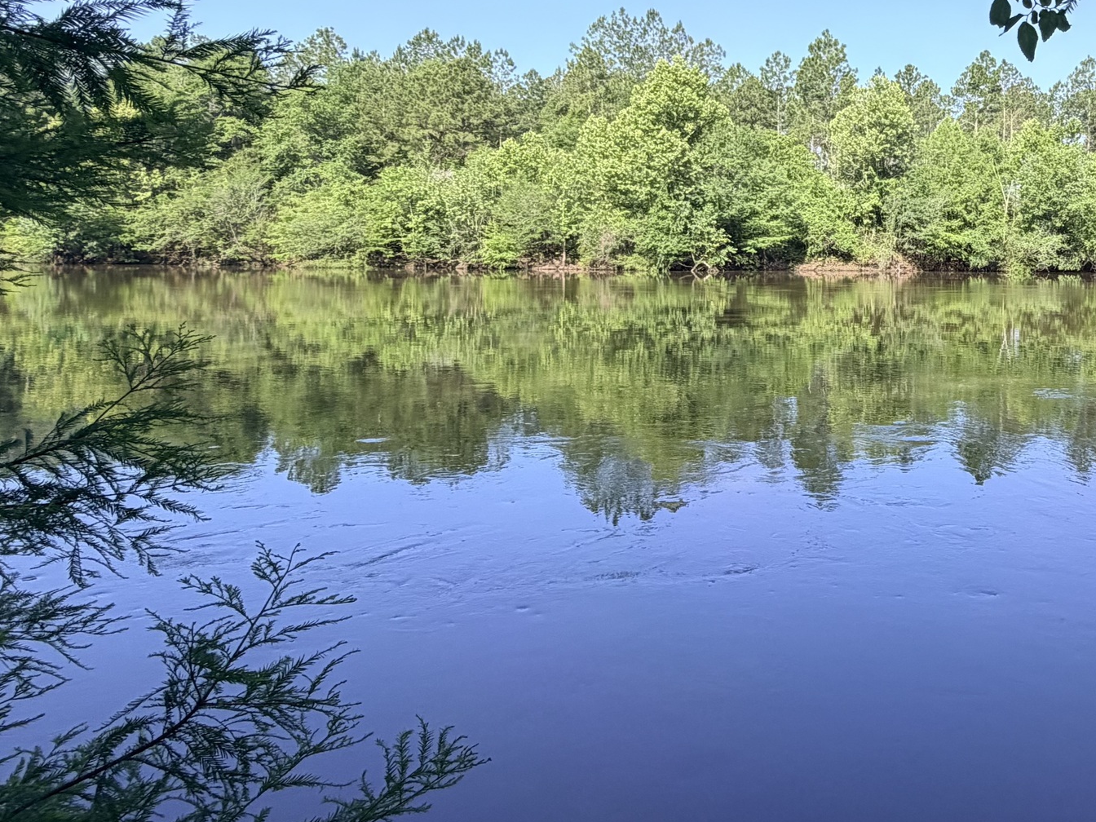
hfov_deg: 52.0
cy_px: 251
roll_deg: -1.4
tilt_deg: +0.3
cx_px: 926
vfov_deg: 43.3
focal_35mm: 32
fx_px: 1013
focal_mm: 2.22
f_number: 2.2
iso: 40
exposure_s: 1/651
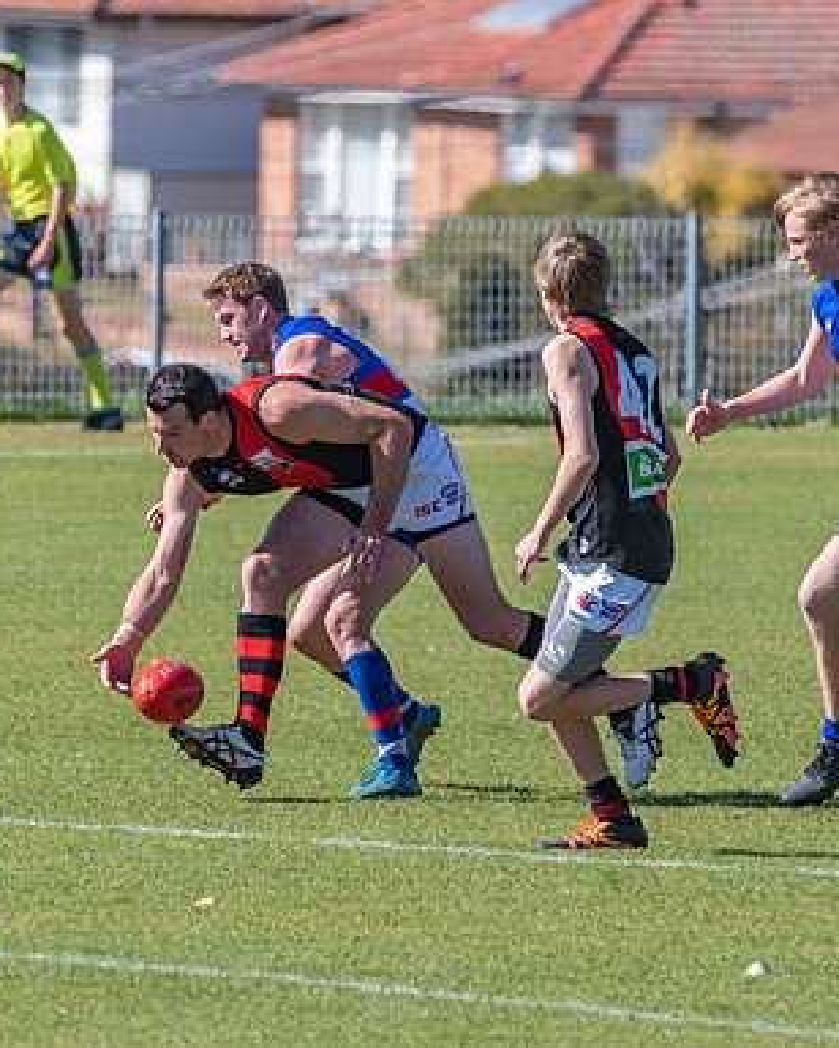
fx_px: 32498
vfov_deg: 1.8
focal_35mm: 1047
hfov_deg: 1.5
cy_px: 578
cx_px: 321
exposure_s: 1/2000
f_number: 8
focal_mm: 380
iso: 800
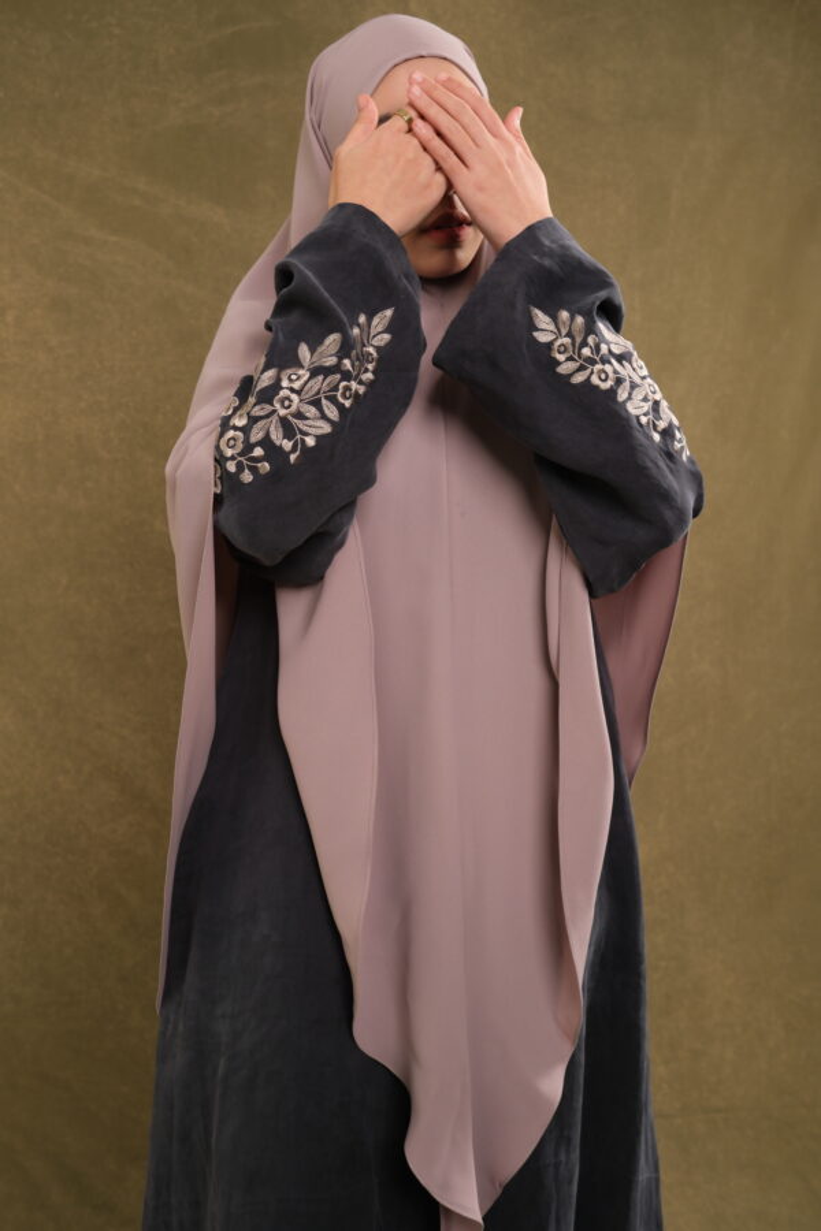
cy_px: 616
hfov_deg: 37.9
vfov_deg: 54.4
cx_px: 410
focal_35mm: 35
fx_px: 1197
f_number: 4.5
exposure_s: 1/125
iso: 250
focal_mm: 23
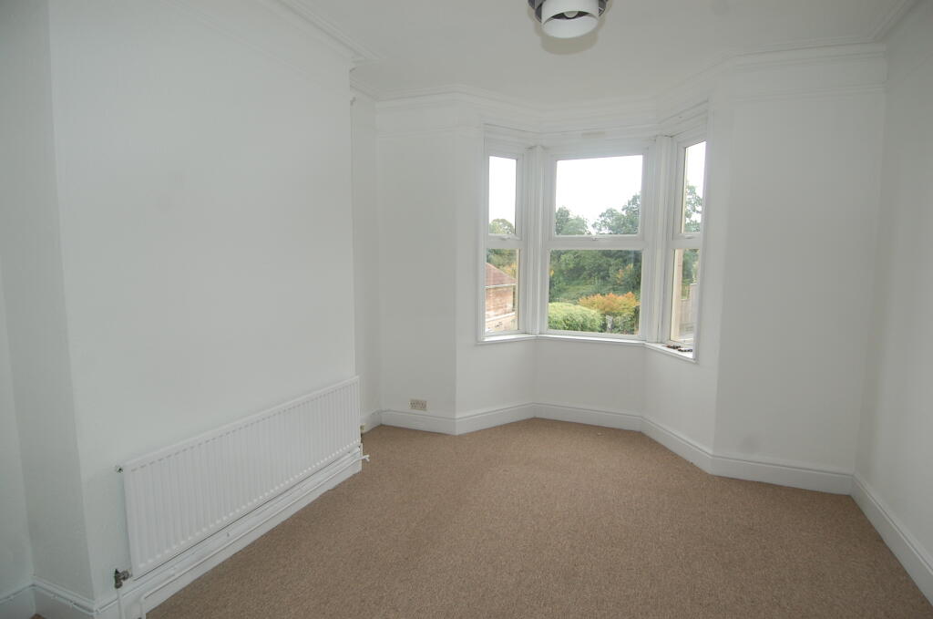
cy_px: 310
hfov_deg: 90.1
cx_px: 466
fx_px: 466
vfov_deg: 67.2
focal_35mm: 18
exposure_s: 1/100
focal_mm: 12
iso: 400
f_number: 5
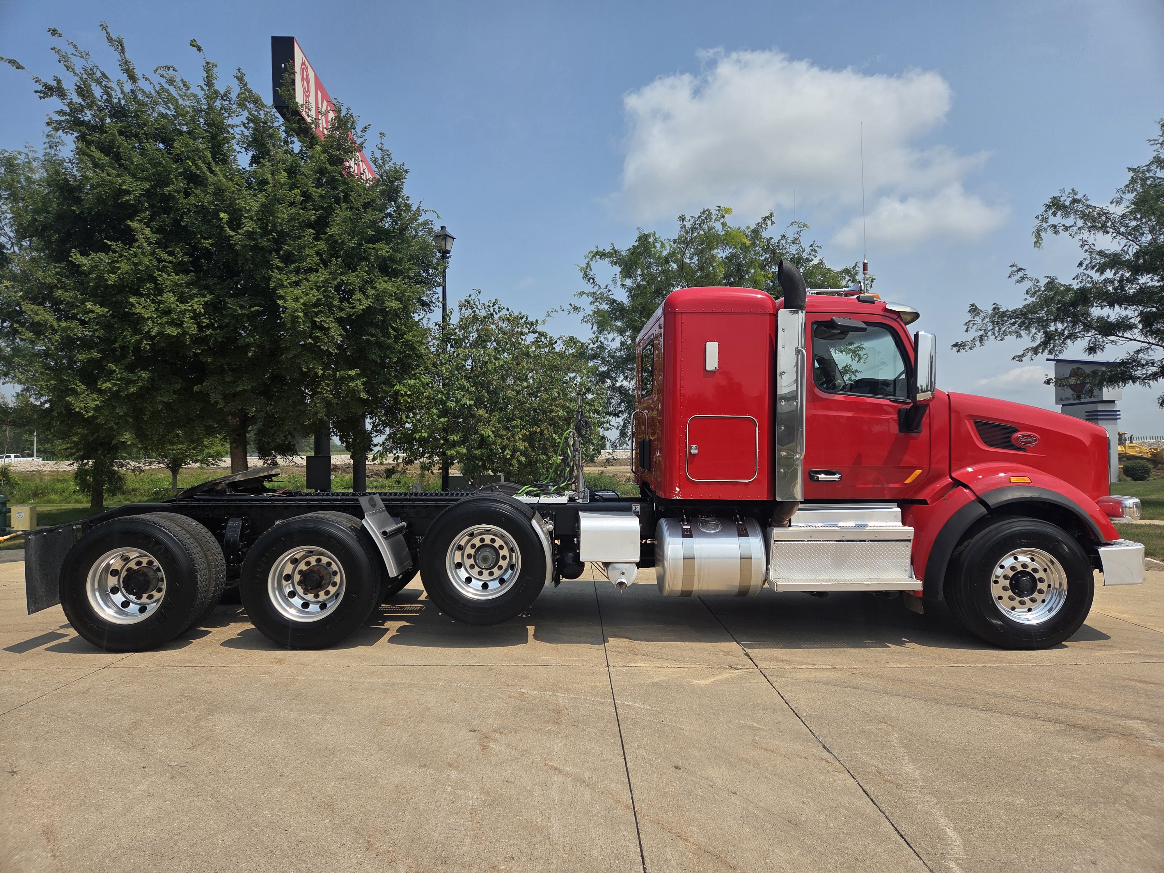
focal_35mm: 23
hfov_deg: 73.9
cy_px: 436
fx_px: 773
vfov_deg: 58.9
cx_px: 582
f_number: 1.8
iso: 80
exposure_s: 1/7328
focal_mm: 5.4
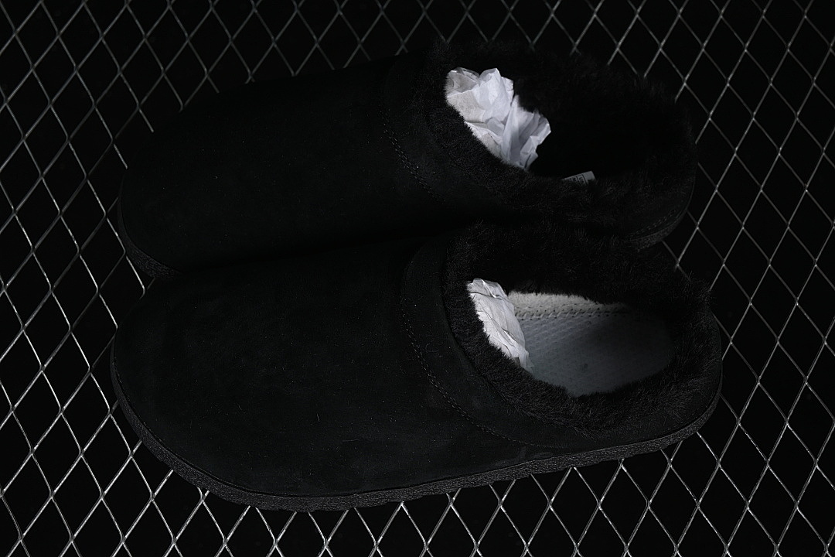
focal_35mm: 75
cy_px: 278
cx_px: 418
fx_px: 1739
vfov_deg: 18.2
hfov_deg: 27.0
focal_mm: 50
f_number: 6.3
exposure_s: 1/50
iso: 160
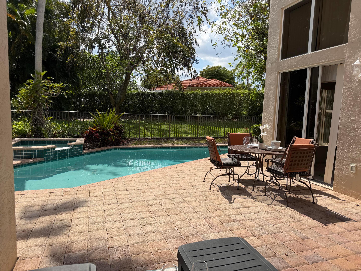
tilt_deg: -5.5
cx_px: 180
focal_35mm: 24
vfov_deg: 56.8
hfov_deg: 71.6
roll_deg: -1.8
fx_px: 250
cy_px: 136
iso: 80
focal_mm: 6.76
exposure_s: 1/5714
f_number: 1.78
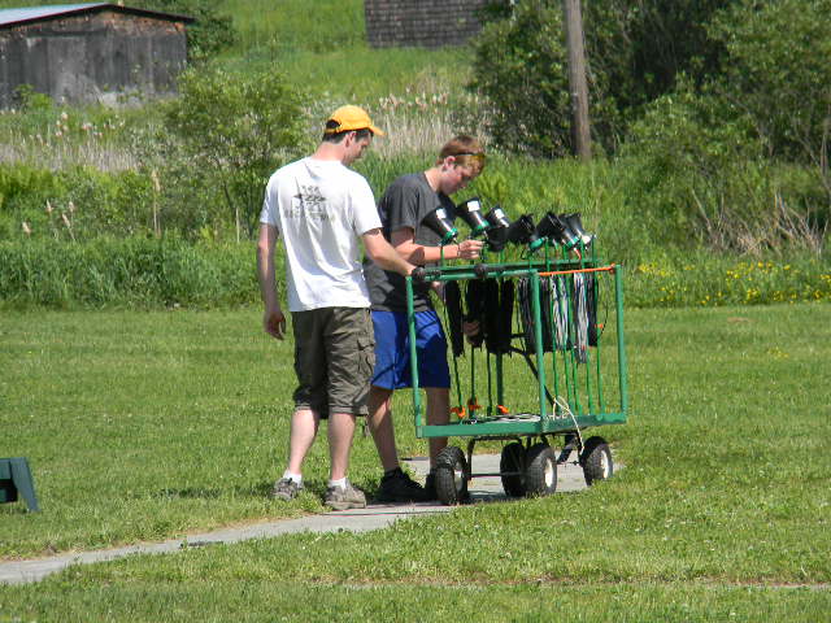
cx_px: 416
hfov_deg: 5.9
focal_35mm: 335
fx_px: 8042
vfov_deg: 4.4
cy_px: 312
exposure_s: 1/355
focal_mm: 60.7
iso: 80
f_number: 5.4
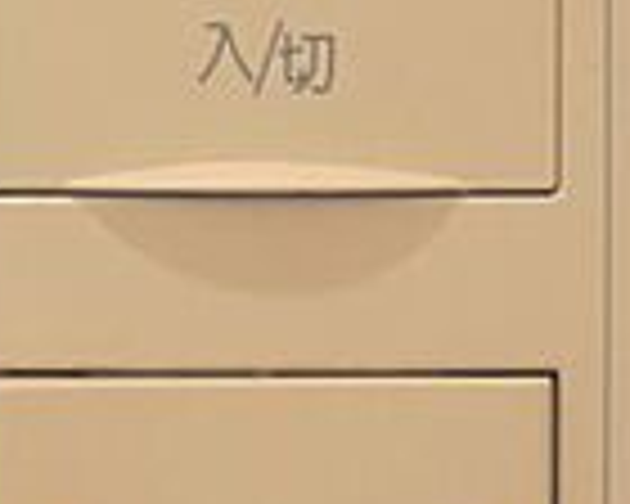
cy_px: 230
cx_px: 288
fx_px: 2648
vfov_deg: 10.9
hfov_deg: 13.6
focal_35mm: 142
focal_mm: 22
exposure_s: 1/40
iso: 200
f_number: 4.5
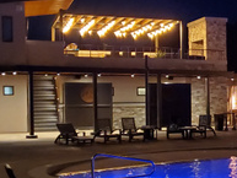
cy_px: 110
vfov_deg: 17.2
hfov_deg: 19.8
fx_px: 589
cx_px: 354
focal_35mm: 86
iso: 640
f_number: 1.5
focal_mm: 4.3
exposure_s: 1/39
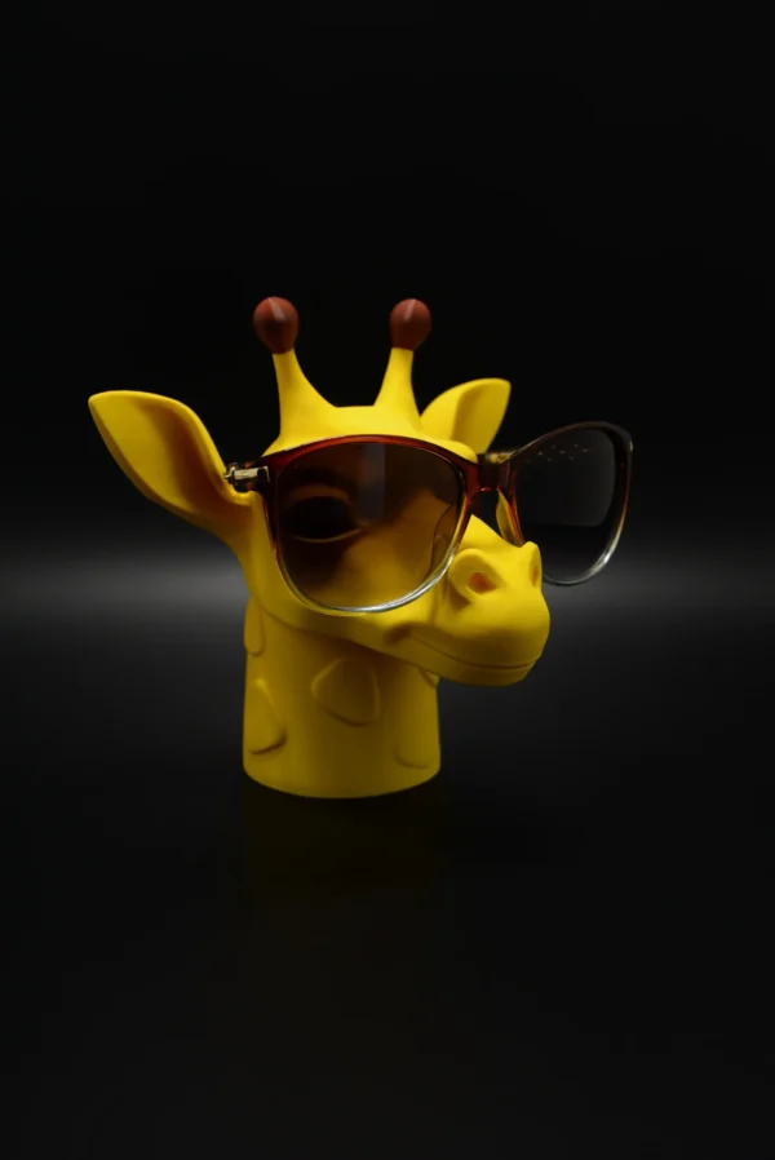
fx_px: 1354
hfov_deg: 31.9
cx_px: 388
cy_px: 580
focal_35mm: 42
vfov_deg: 46.4
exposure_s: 1/60
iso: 400
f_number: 4
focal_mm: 28
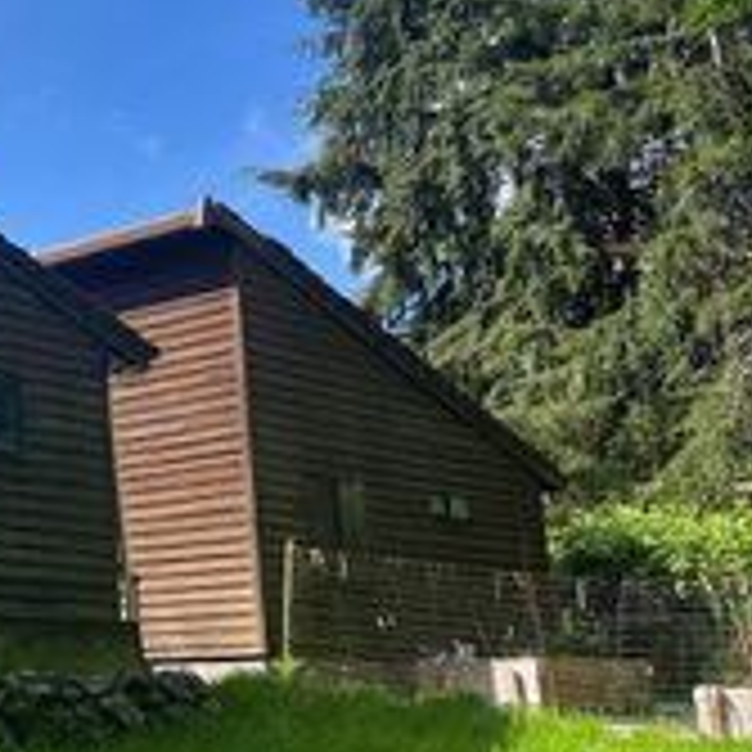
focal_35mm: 69
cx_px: -167
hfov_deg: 22.8
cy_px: 254
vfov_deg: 24.9
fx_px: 1696
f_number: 1.6
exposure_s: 1/1748
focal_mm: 5.1
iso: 50
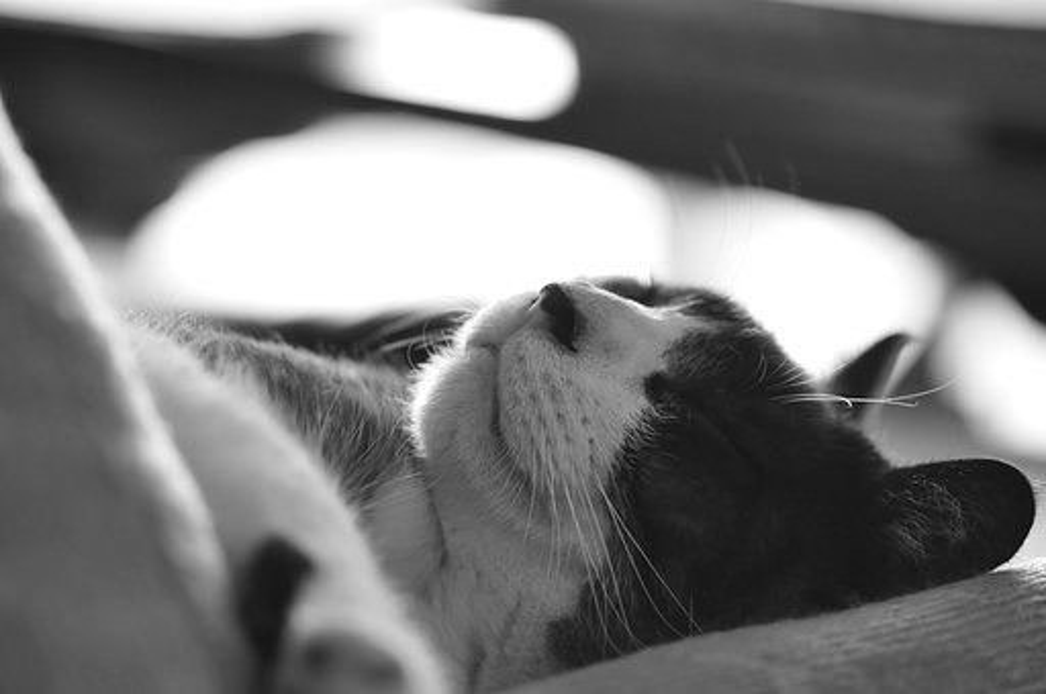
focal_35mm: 202
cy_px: 347
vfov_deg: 6.8
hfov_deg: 10.2
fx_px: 5876
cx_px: 523
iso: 800
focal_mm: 135
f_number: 2.8
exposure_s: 1/80
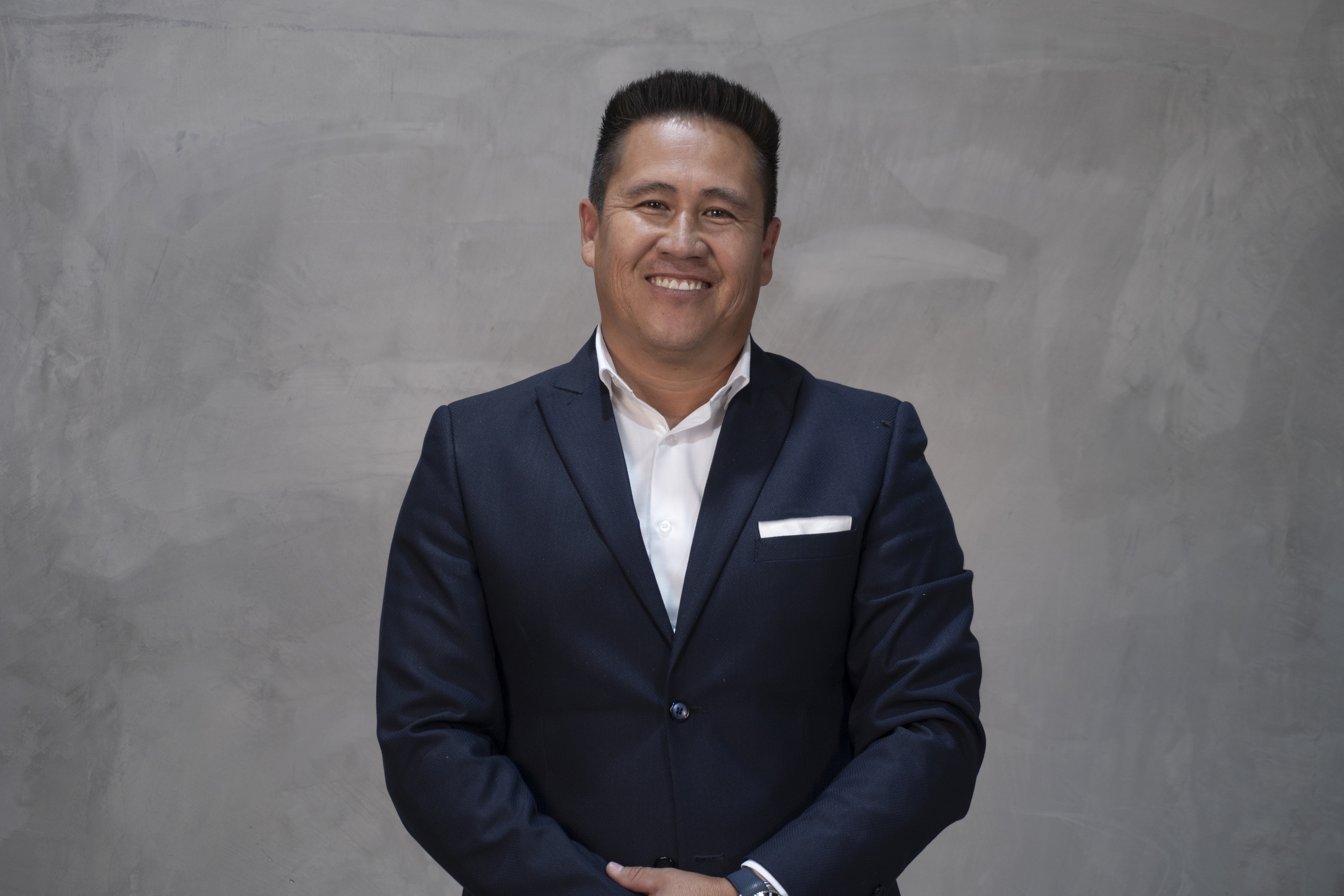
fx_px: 2800
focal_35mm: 75
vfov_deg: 18.2
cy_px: 448
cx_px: 672
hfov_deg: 27.0
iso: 125
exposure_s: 1/40
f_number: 5.6
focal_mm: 50
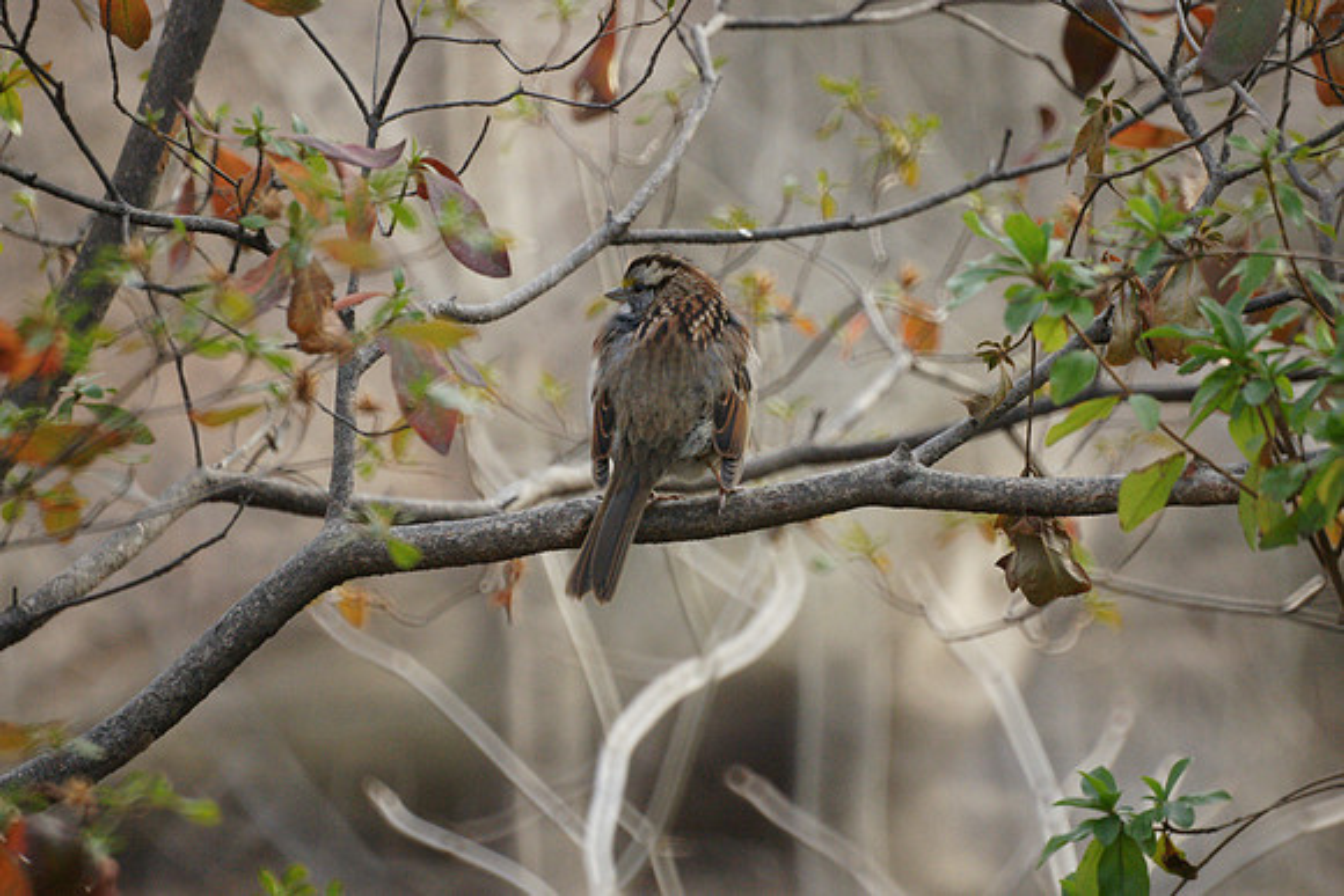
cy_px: 448
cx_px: 672
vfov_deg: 1.8
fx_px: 28005
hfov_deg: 2.7
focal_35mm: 750
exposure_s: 1/320
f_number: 8
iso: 1600
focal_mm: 500
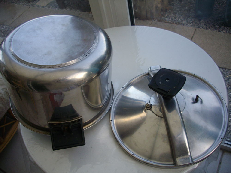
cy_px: 86
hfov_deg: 50.1
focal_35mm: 37
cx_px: 116
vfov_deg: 38.7
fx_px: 247
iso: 100
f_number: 2.8
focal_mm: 6.2
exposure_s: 1/125
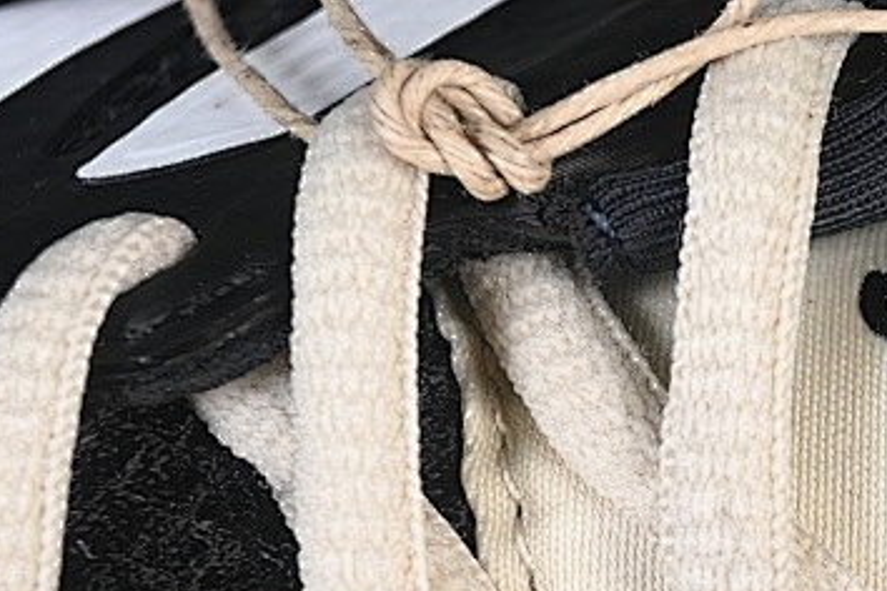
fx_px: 5642
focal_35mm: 229
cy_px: 558
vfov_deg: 6.0
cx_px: 1042
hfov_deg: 8.9
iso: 160
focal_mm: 50
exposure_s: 1/60
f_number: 6.3
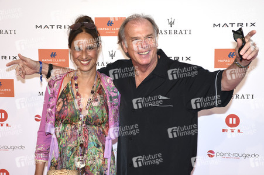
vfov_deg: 17.5
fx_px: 572
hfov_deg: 26.0
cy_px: 88
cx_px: 132
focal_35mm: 78
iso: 250
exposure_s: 1/160
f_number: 5.6
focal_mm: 52
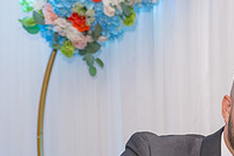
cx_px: 317
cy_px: 199
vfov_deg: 14.6
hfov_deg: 20.4
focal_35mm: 90
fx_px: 585
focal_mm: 31
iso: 1000
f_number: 4.5
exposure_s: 1/200
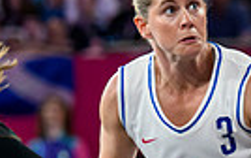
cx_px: 513
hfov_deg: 3.2
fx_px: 4430
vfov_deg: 2.0
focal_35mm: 647
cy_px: 155
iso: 2500
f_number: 3.2
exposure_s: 1/1600
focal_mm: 125
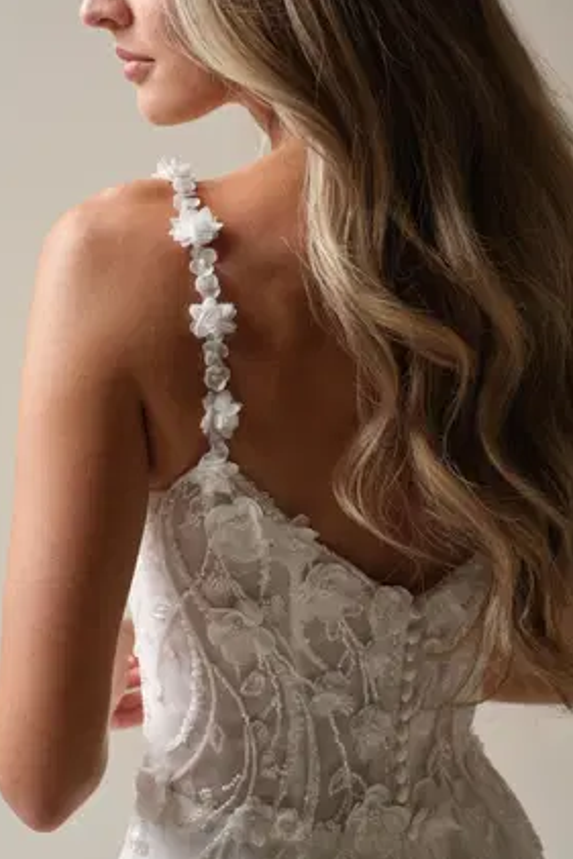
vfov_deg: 26.0
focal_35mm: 78
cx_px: 279
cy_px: 427
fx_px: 1861
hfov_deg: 17.5
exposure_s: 1/125
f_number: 10
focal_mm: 93.8
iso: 800
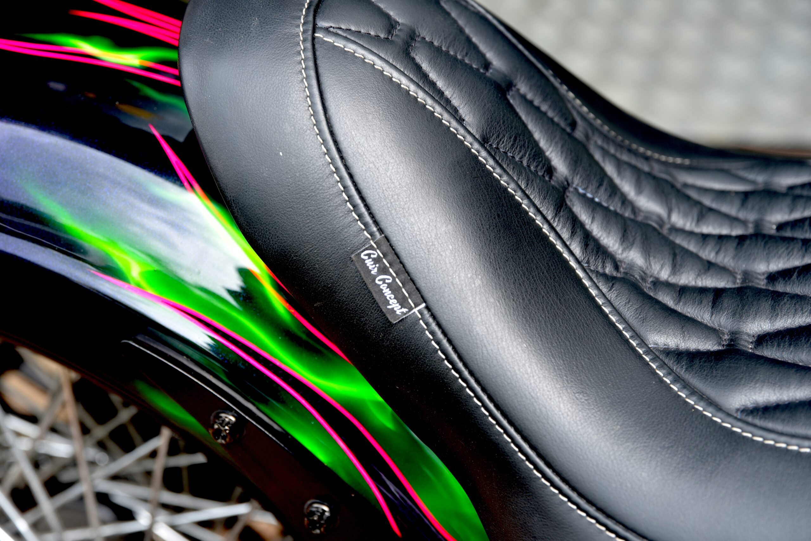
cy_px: 270
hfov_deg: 28.8
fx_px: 1577
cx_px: 406
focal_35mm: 70
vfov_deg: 19.5
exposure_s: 1/80
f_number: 4.5
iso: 100
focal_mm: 70
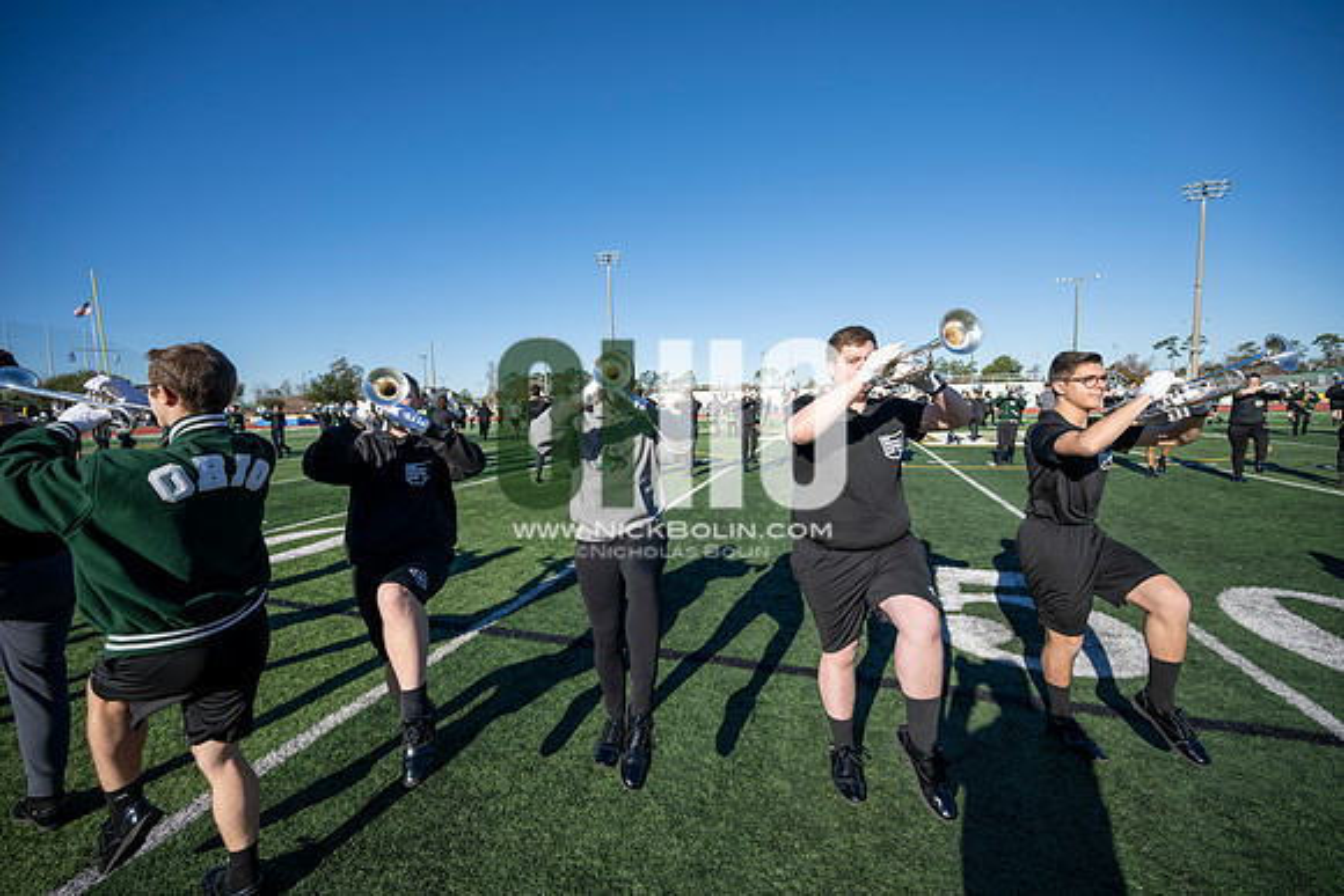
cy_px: 448
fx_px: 523
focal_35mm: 14
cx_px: 672
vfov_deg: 81.2
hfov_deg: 104.2
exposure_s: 1/2000
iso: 160
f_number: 4
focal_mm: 14
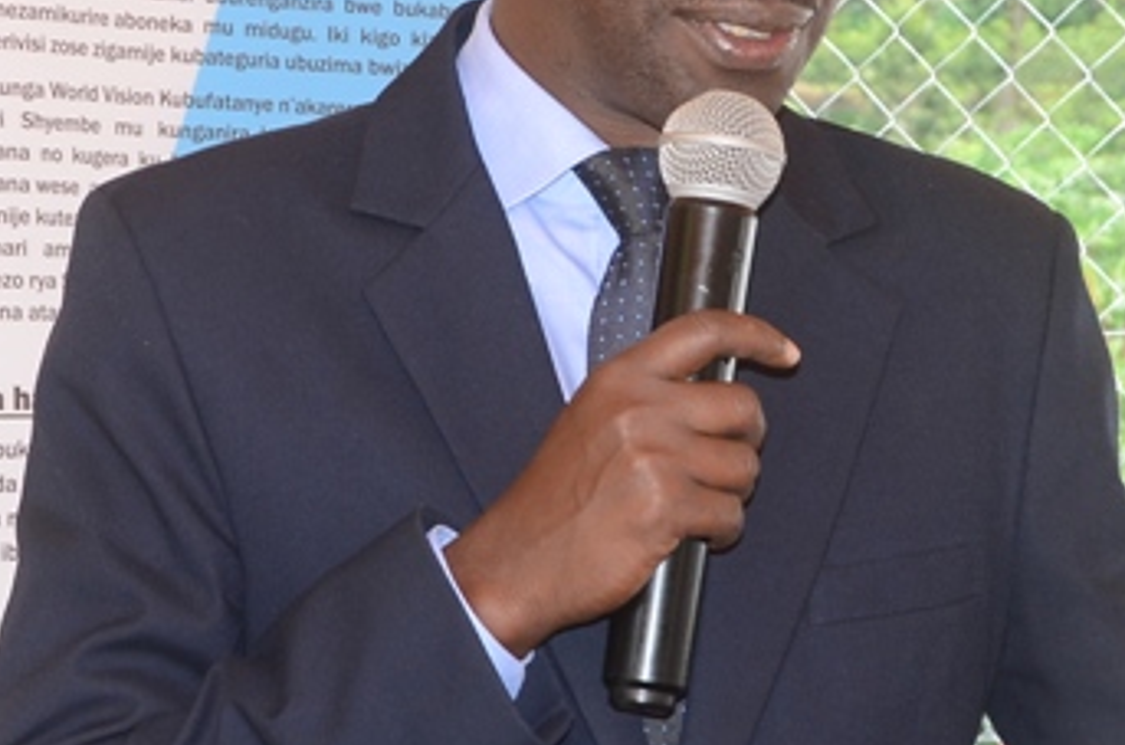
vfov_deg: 9.7
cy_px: 338
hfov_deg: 14.7
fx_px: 4365
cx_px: 774
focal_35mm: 140
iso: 400
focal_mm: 32
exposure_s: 1/250
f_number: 7.1
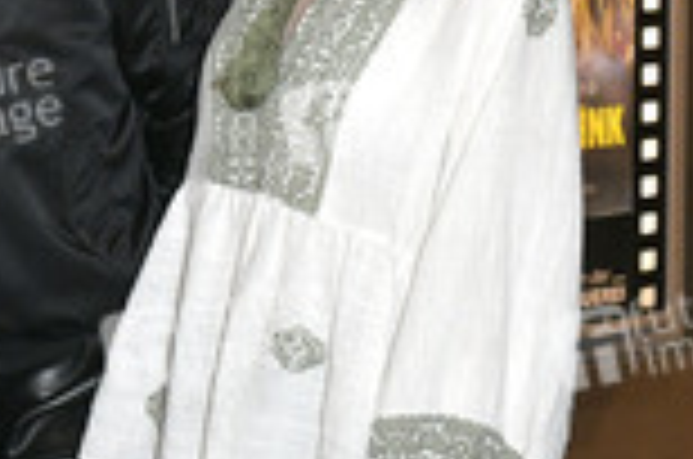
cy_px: 0
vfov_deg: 10.5
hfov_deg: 15.3
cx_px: -173
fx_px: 2478
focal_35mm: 129
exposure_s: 1/250
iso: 2500
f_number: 6.3
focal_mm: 44
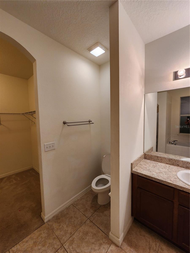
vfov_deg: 106.2
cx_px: 95
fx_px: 95
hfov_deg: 89.9
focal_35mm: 13
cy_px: 126
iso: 200
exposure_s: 1/60
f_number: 2.2
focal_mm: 2.2
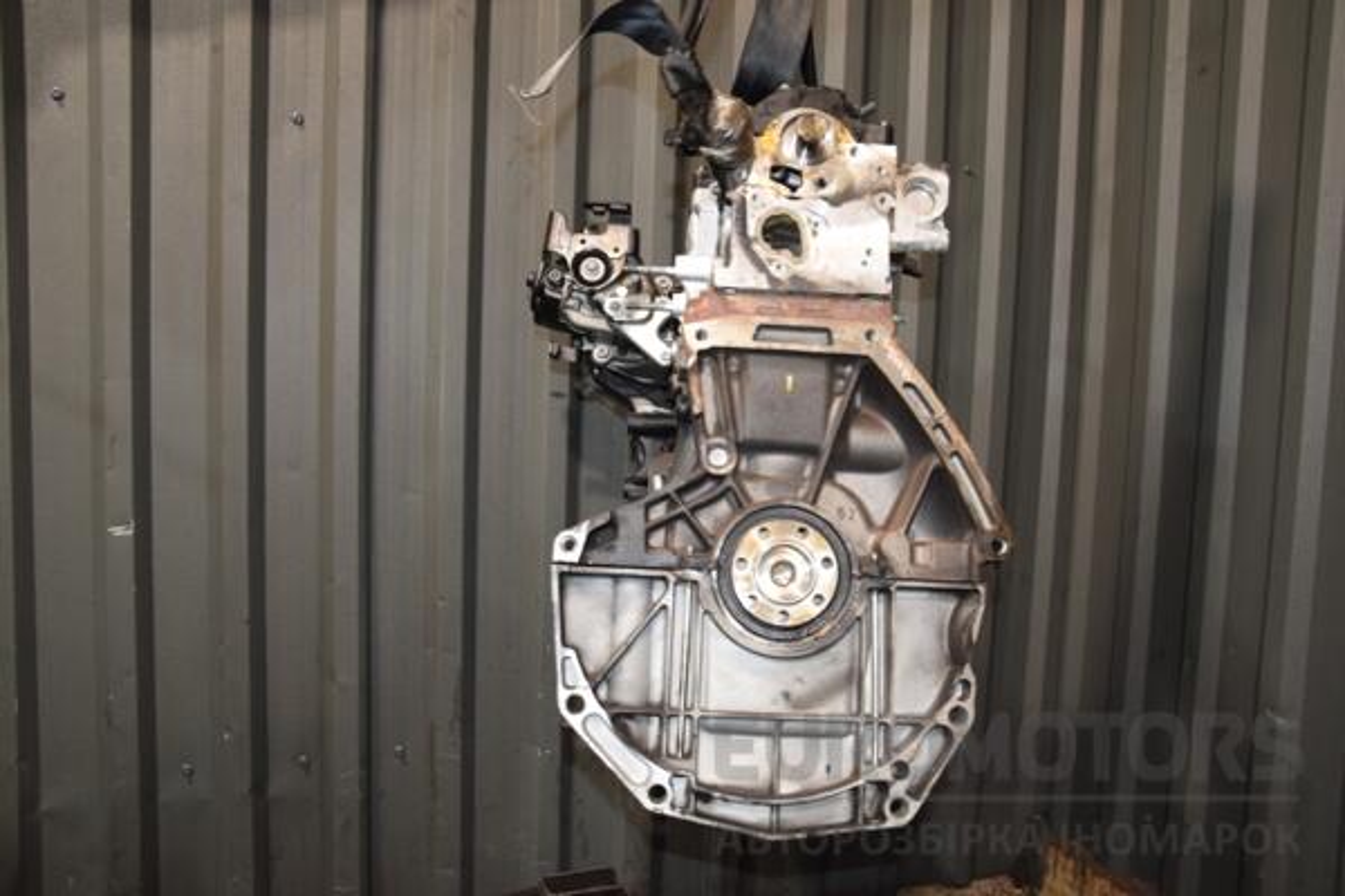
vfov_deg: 41.7
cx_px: 672
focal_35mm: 32
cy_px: 448
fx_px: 1177
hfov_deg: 59.5
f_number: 5
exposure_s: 1/60
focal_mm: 21
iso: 800
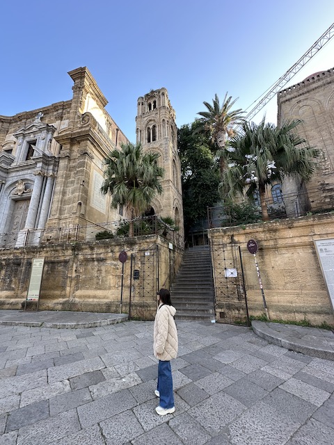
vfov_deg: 102.1
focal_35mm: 14
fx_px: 180
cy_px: 222
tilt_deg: +17.5
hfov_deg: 85.7
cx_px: 167
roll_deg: +1.2
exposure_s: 1/99
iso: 50
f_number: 2.2
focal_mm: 2.22
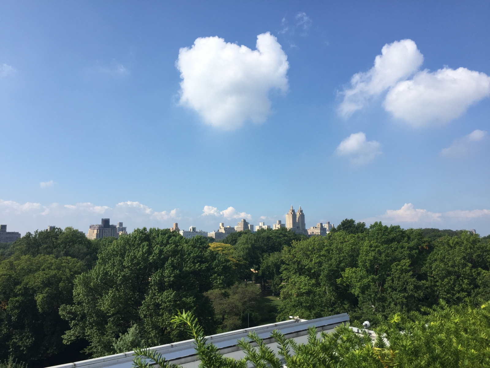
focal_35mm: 29
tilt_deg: +8.9
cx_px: 245
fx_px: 411
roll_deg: +0.0
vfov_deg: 48.2
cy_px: 184
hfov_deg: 61.7
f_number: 2.2
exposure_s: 1/2198
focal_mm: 4.15
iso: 32
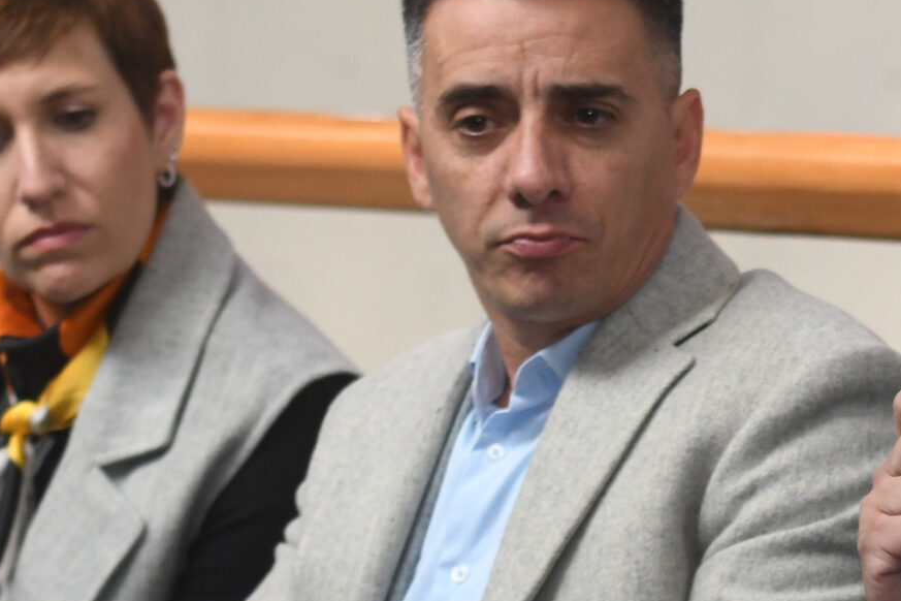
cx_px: 1057
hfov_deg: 6.0
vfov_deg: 4.0
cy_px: 374
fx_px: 8584
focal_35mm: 343
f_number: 3.5
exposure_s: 1/250
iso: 1000
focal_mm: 78
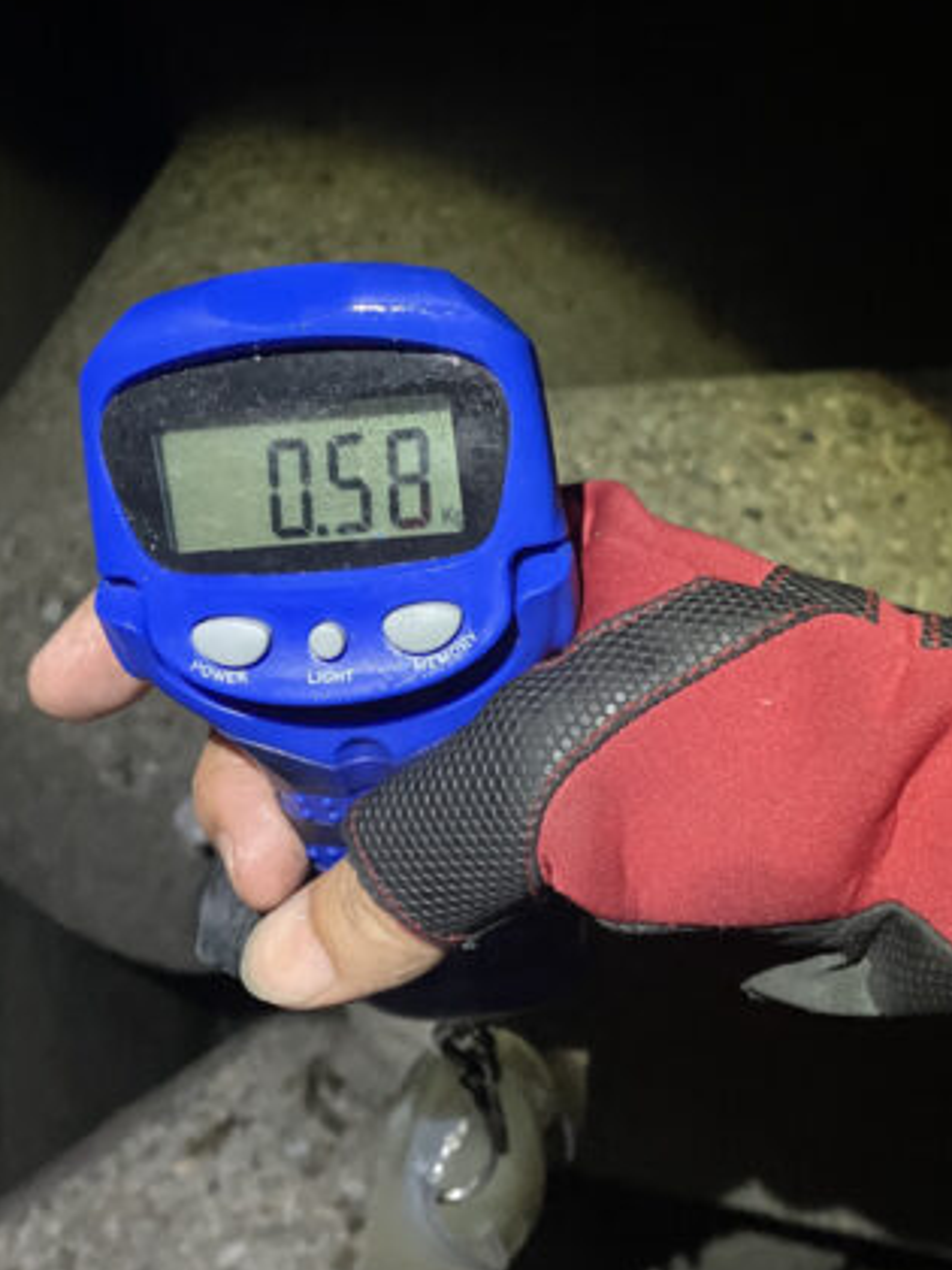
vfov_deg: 46.5
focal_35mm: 40
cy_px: 762
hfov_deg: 35.7
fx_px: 1467
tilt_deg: -65.0
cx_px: 623
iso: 640
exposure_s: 1/26
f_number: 1.8
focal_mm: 3.99
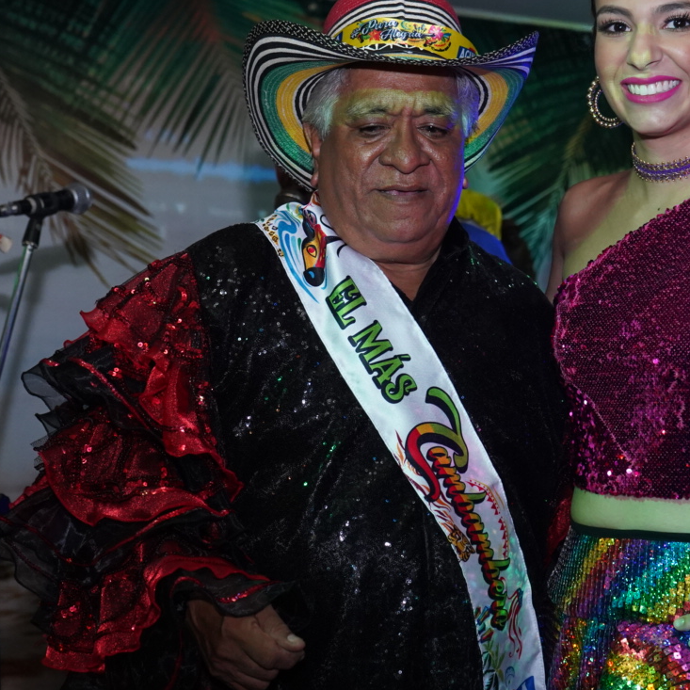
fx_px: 1691
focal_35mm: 75
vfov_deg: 23.0
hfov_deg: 23.1
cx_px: 370
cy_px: 258
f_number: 4
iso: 2500
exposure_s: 1/250
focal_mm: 40
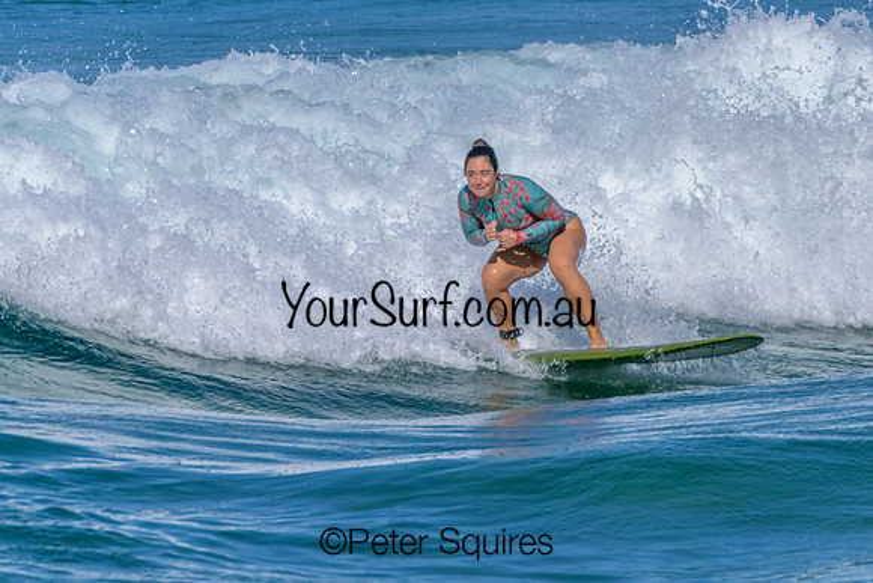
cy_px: 184
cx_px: 554
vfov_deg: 1.4
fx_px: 23247
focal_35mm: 958
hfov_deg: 2.2
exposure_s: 1/2000
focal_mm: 700
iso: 450
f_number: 11
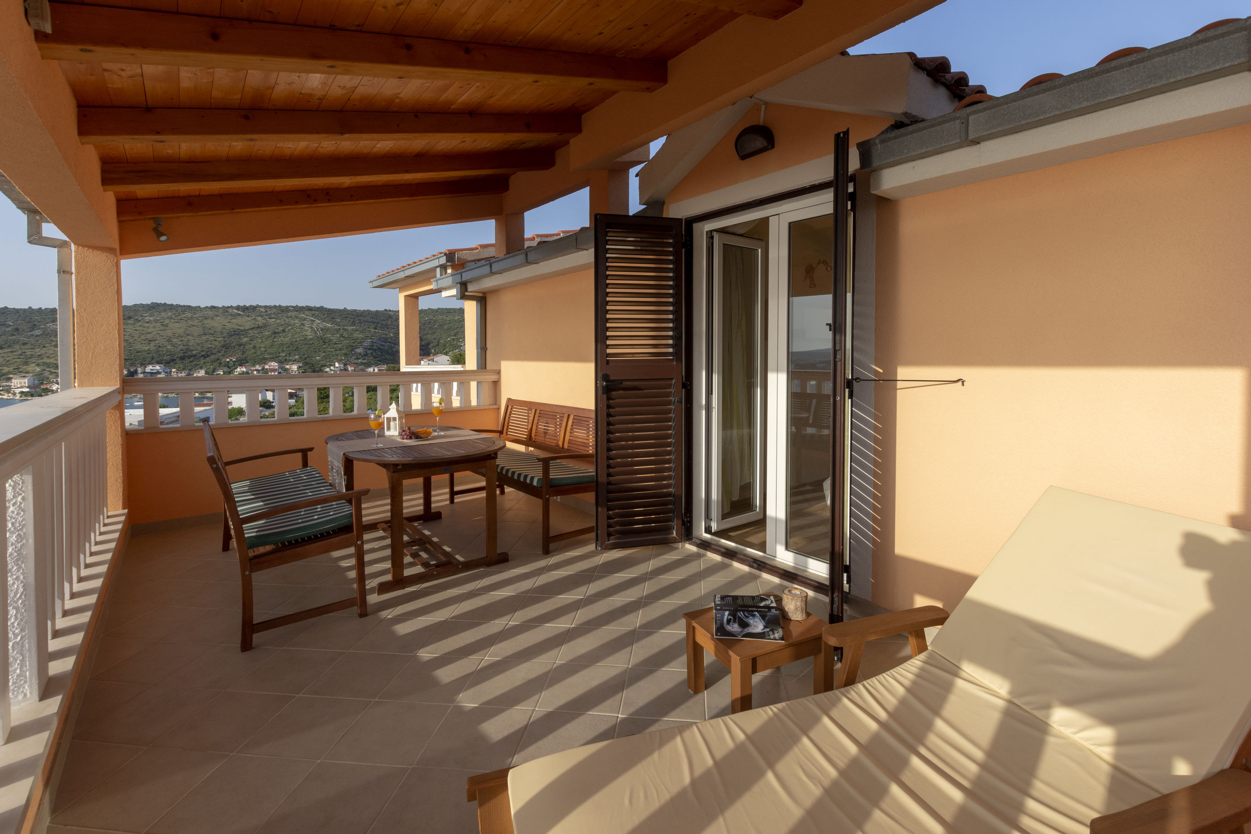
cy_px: 417
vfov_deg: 77.3
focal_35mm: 15
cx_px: 626
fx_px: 521
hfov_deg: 100.4
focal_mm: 10
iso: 250
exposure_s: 1/320
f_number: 8
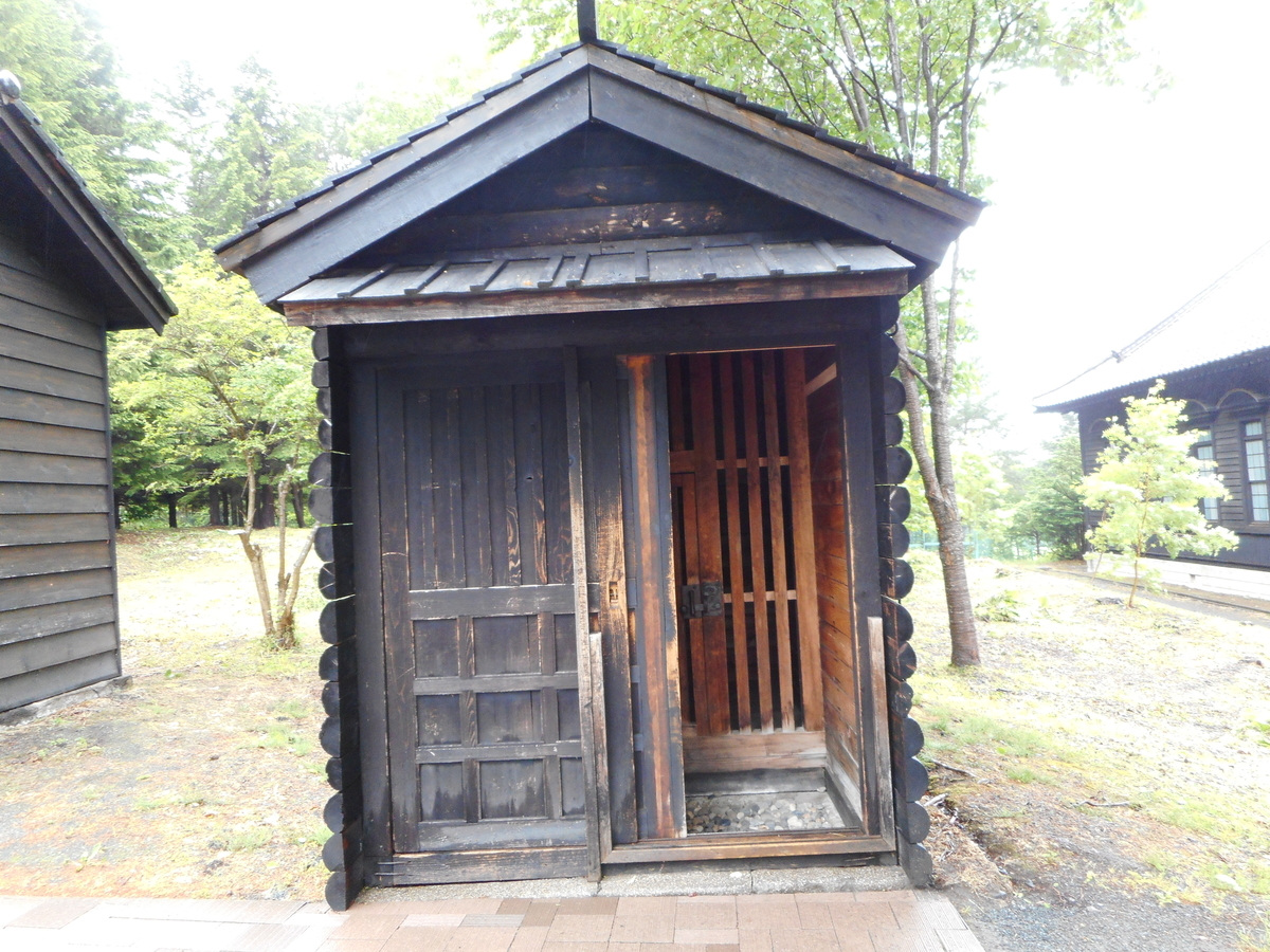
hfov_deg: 69.4
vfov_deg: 54.9
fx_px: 917
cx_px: 635
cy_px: 476
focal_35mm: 25
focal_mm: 4.5
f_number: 3.7
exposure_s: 1/30
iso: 220
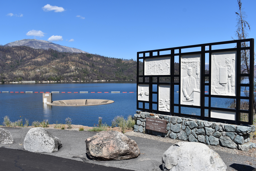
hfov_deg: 55.1
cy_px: 86
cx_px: 128
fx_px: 245
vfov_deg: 38.4
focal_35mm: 34
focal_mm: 23
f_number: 9
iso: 100
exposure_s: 1/320
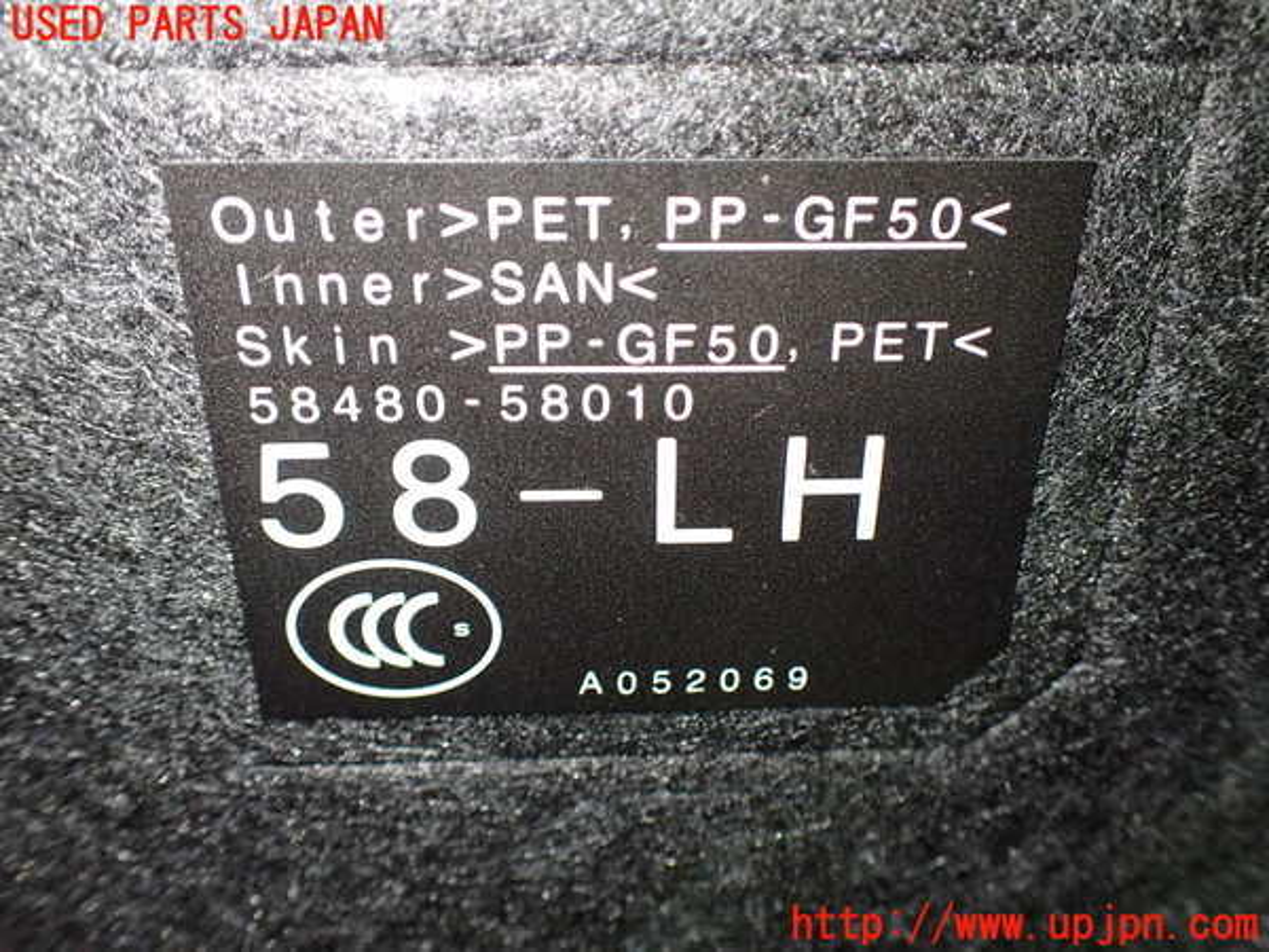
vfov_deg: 46.8
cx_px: 634
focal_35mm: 30
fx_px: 1100
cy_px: 476
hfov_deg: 60.0
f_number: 2.3
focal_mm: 5.4
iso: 800
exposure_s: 1/60
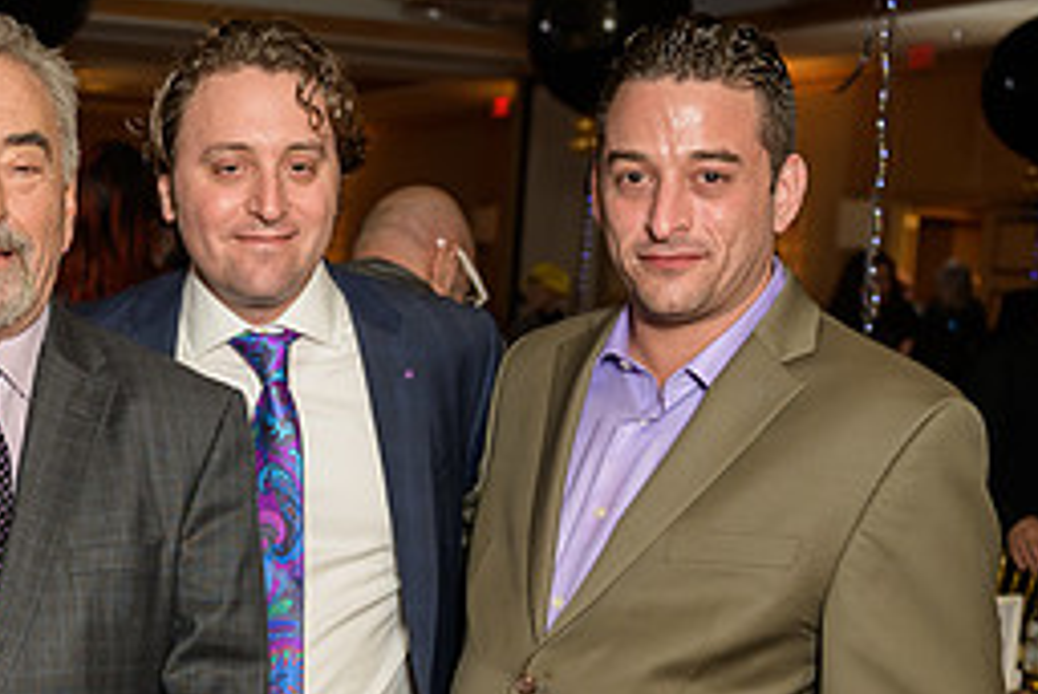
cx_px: 114
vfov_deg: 22.9
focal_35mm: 59
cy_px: 481
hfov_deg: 32.3
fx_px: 1702
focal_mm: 26
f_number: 3.2
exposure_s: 1/125
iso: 640
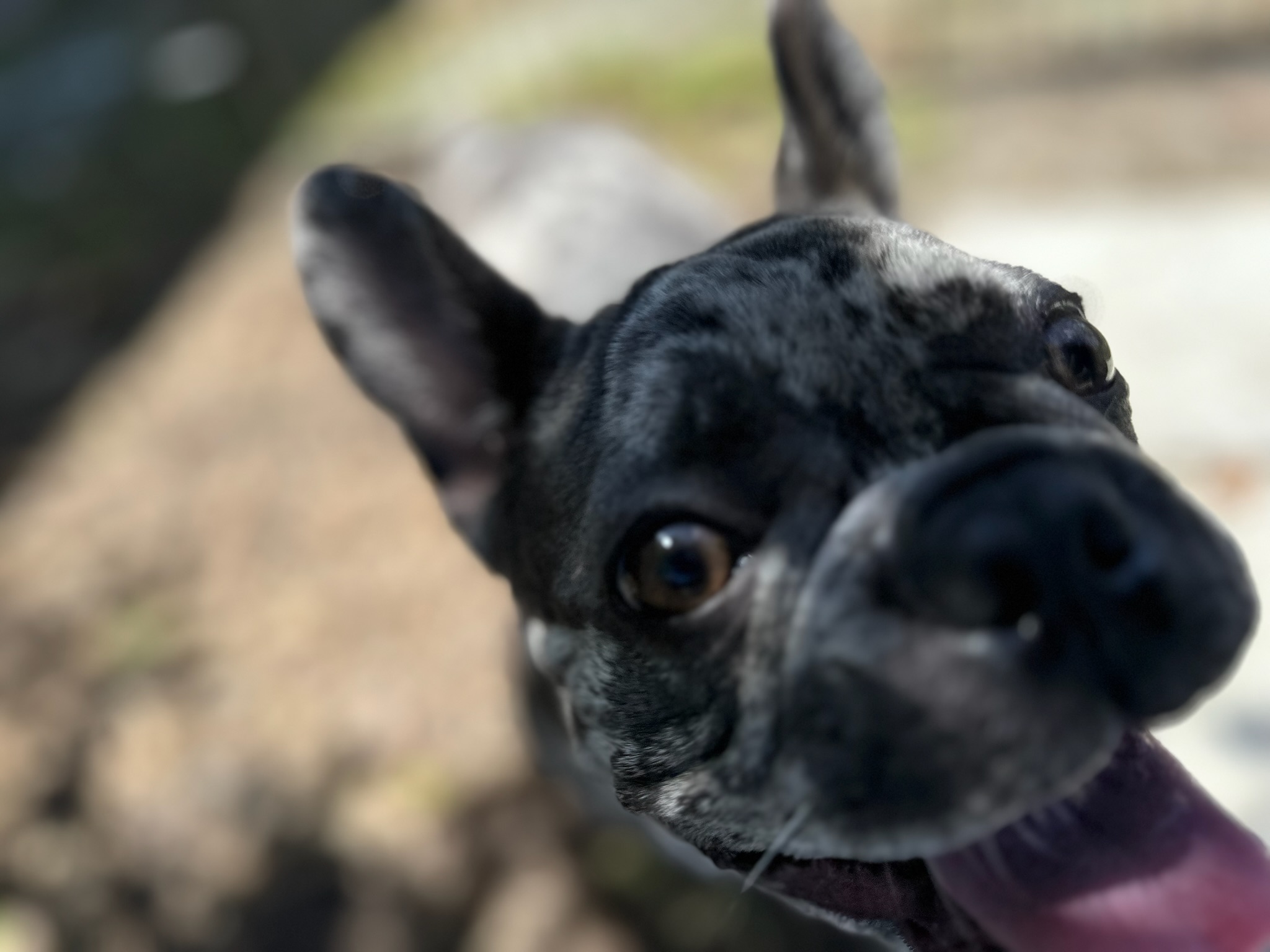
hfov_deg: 71.6
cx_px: 635
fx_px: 881
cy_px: 476
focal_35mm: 24
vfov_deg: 56.8
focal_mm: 6.86
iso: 80
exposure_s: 1/3717
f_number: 1.78
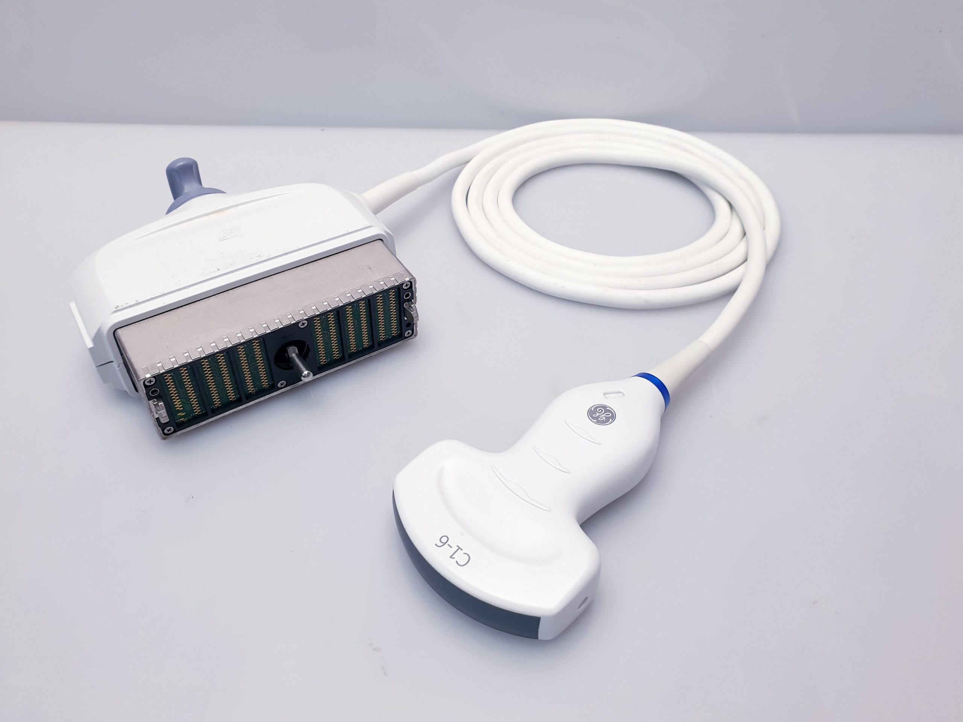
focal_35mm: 26
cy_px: 361
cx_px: 482
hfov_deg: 67.3
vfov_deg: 53.1
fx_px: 723
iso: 80
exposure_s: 1/100
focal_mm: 4.3
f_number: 2.4
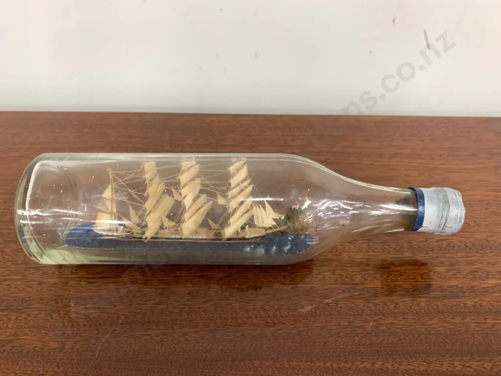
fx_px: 376
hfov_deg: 67.3
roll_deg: +0.0
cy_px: 188
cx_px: 250
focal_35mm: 26
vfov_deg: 53.1
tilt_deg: -40.5
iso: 125
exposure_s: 1/50
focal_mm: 4.25
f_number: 1.8
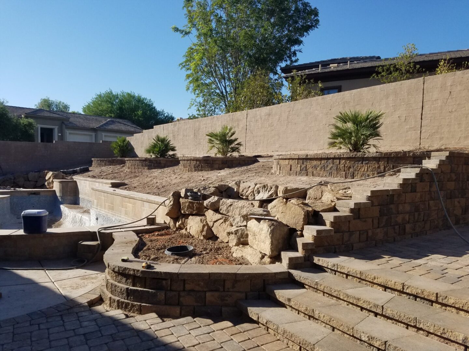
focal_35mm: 26
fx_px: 352
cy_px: 176
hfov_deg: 67.3
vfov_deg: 53.1
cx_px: 234
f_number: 1.7
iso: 50
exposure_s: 1/2168
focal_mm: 4.2
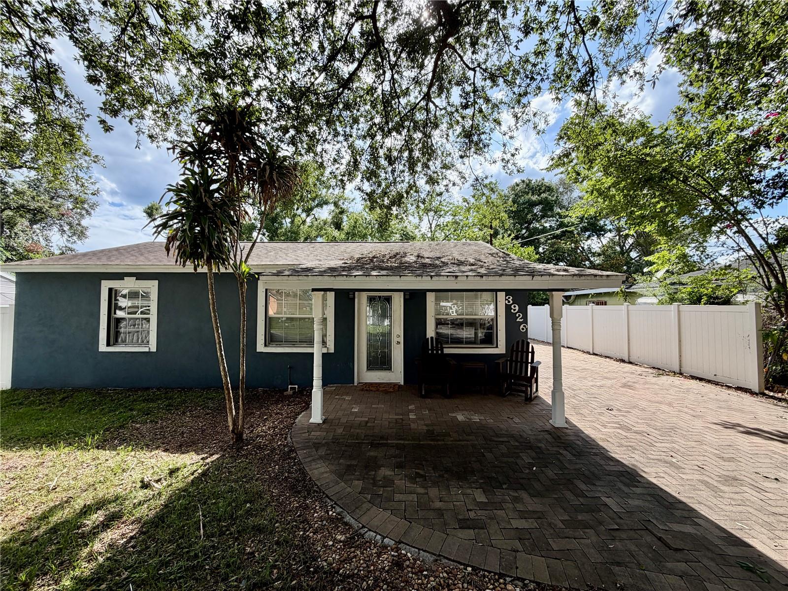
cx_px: 394
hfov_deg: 102.1
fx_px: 319
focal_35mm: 14
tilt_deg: +2.1
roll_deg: +0.6
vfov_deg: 85.7
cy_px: 296
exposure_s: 1/535
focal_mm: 2.22
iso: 40
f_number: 2.2
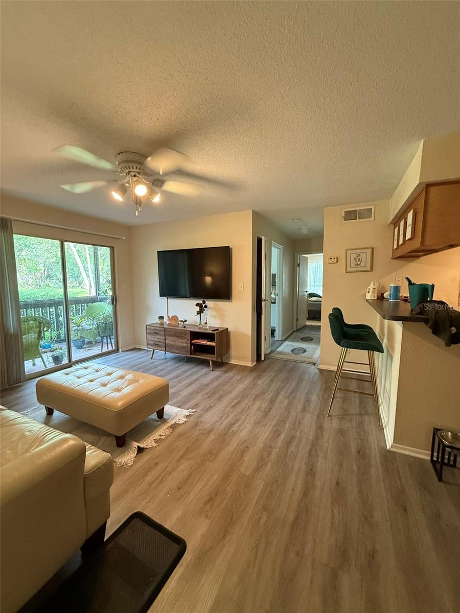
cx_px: 230
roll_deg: +0.9
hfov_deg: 85.7
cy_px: 306
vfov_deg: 102.1
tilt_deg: -3.5
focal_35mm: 14
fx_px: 248
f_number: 2.2
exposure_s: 1/60
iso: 500
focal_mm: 2.22
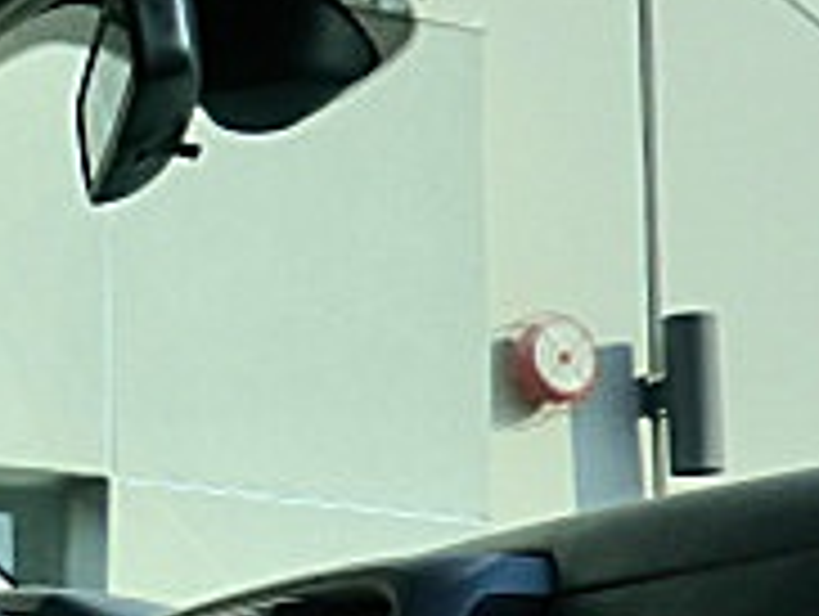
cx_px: -477
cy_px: 544
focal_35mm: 109
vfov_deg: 13.5
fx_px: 2582
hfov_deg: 16.2
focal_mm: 5.58
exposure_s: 1/1000
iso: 64
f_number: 2.8
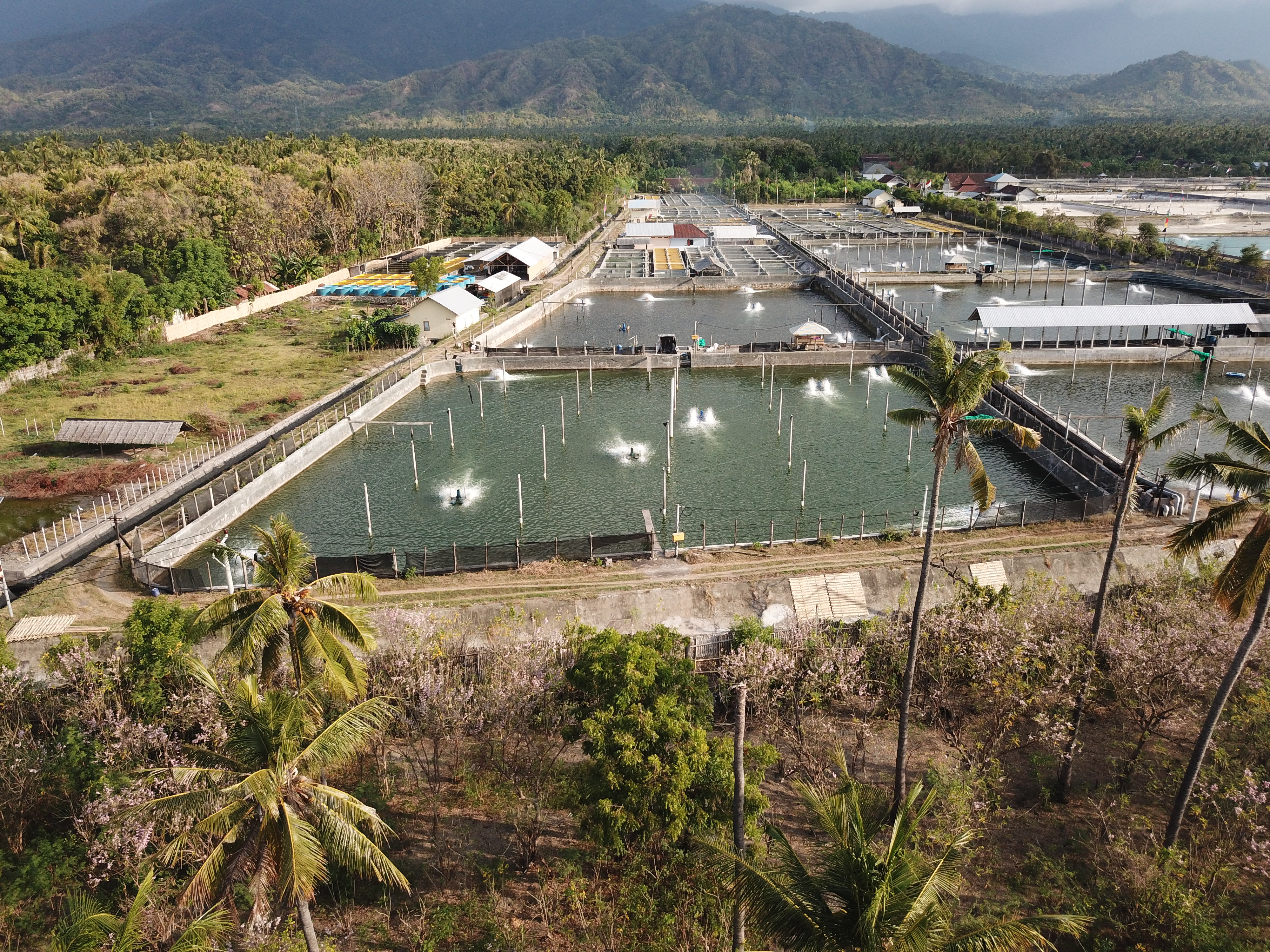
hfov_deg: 67.3
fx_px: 954
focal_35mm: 26
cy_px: 476
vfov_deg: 53.1
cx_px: 635
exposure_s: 1/644
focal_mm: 4.73
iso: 100
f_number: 2.2
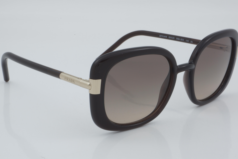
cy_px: 80
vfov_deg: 17.9
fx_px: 502
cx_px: 119
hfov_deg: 26.7
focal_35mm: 76
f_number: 32
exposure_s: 1/3
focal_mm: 50
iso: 100
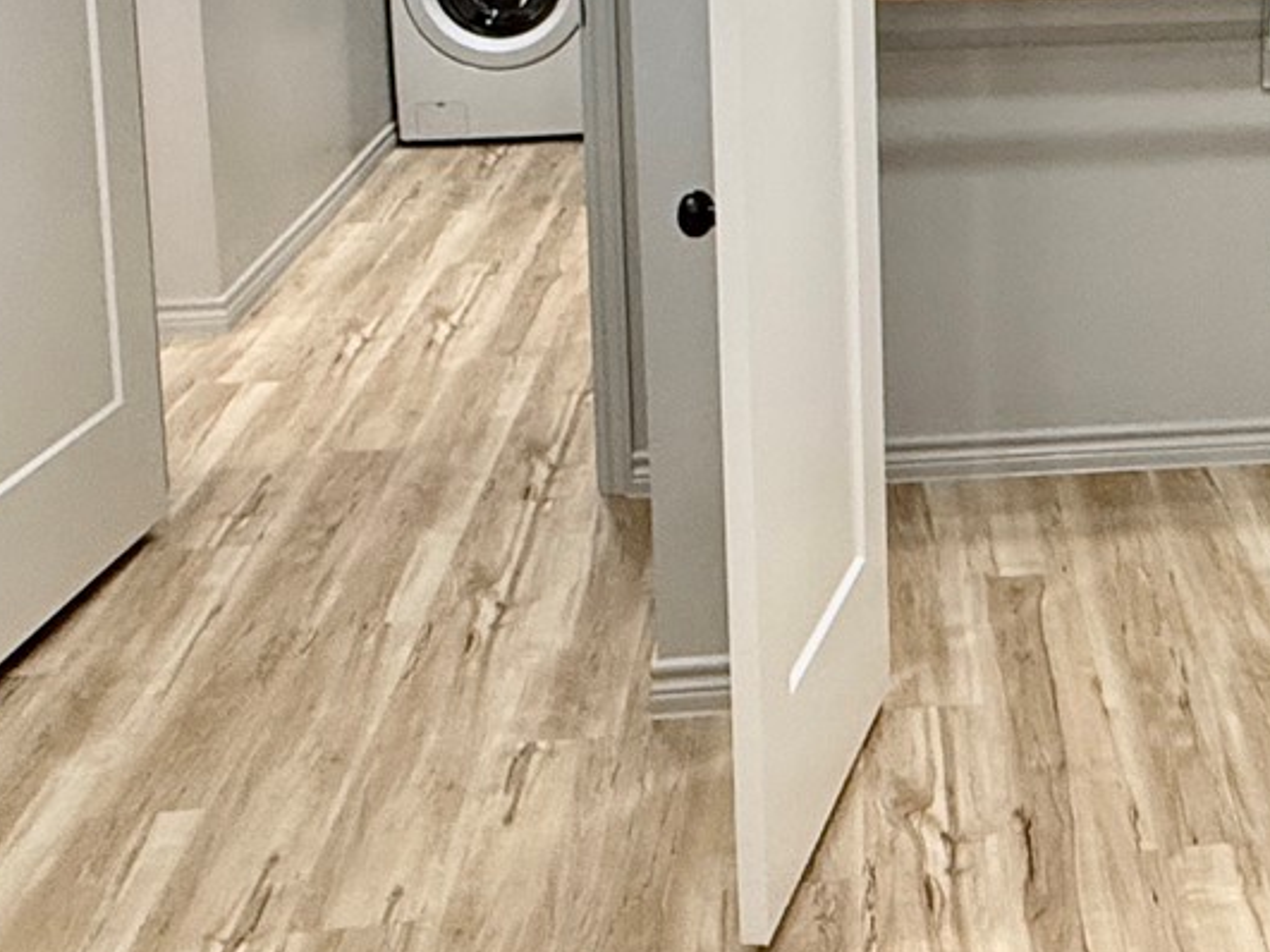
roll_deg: -0.1
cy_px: -127
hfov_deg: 33.6
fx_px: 1981
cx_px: 1150
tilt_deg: -6.5
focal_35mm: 54
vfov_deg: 24.9
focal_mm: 2.22
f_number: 2.2
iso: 320
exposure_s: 1/120
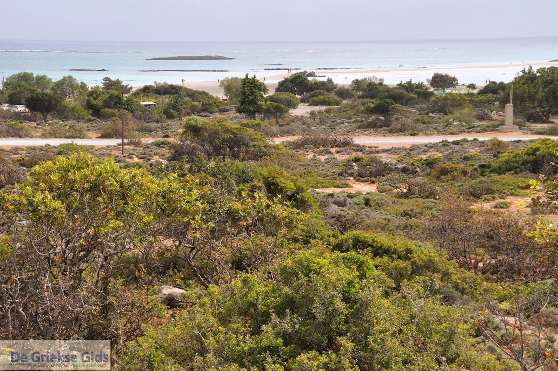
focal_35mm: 72
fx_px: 1115
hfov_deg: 28.1
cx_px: 279
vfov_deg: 18.9
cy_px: 186
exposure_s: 1/400
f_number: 10
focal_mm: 48
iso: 200
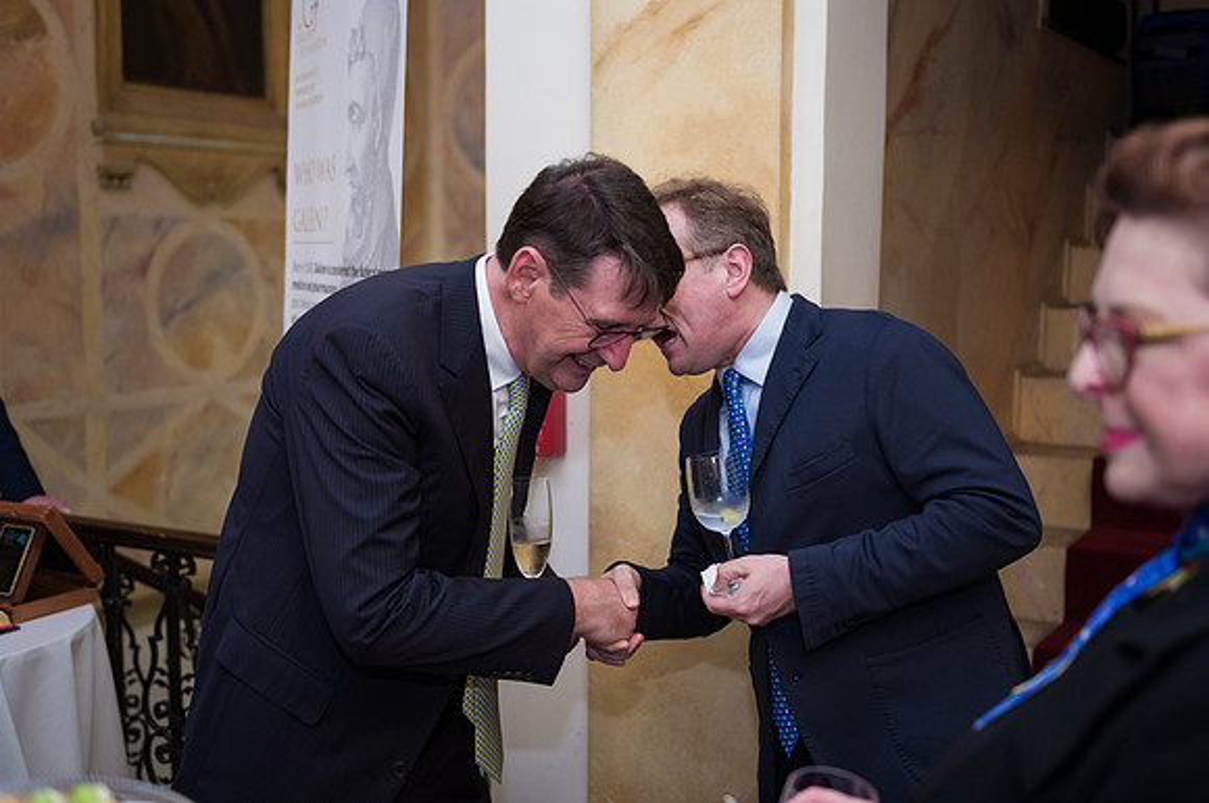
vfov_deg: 30.7
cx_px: 606
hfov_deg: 45.0
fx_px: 1460
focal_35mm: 44
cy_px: 402
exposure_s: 1/200
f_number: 3.2
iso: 1600
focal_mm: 42
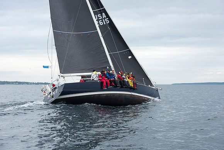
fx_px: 455
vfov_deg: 18.7
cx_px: 112
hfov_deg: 27.7
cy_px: 75
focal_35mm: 73
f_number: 6.3
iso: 250
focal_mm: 70
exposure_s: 1/800
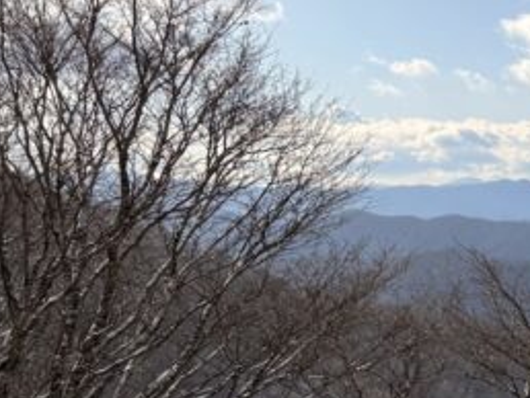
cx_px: 986
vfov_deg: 14.2
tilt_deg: -7.5
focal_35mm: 103
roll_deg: +0.6
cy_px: 392
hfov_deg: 15.9
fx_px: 1578
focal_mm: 5.96
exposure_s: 1/6993
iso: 50
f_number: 1.6
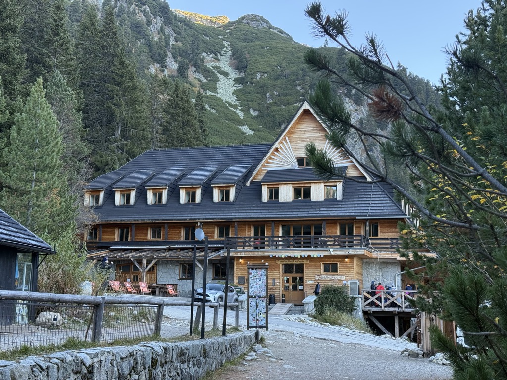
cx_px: 254
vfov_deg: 30.3
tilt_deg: +10.1
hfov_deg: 39.7
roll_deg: -0.9
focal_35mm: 48
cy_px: 190
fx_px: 703
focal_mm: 6.76
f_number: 1.78
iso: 160
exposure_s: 1/191
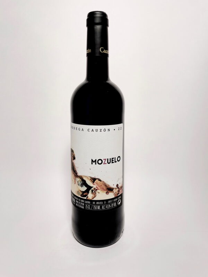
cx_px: 104
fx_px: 208
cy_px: 138
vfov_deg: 67.3
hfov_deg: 53.1
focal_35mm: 26
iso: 32
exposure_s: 1/340
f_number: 1.6
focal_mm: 4.2
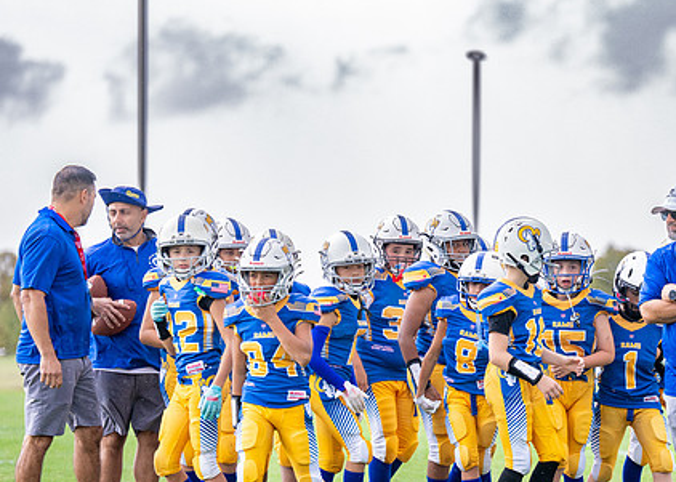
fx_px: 4260
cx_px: 490
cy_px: 327
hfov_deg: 9.1
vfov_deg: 6.5
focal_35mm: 222
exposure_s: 1/1000
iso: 1000
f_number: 2.8
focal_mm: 133
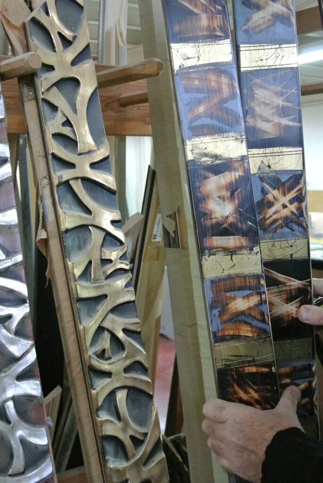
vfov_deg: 45.4
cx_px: 162
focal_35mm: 43
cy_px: 242
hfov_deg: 31.3
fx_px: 577
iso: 3200
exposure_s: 1/30
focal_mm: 16.1
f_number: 4.2
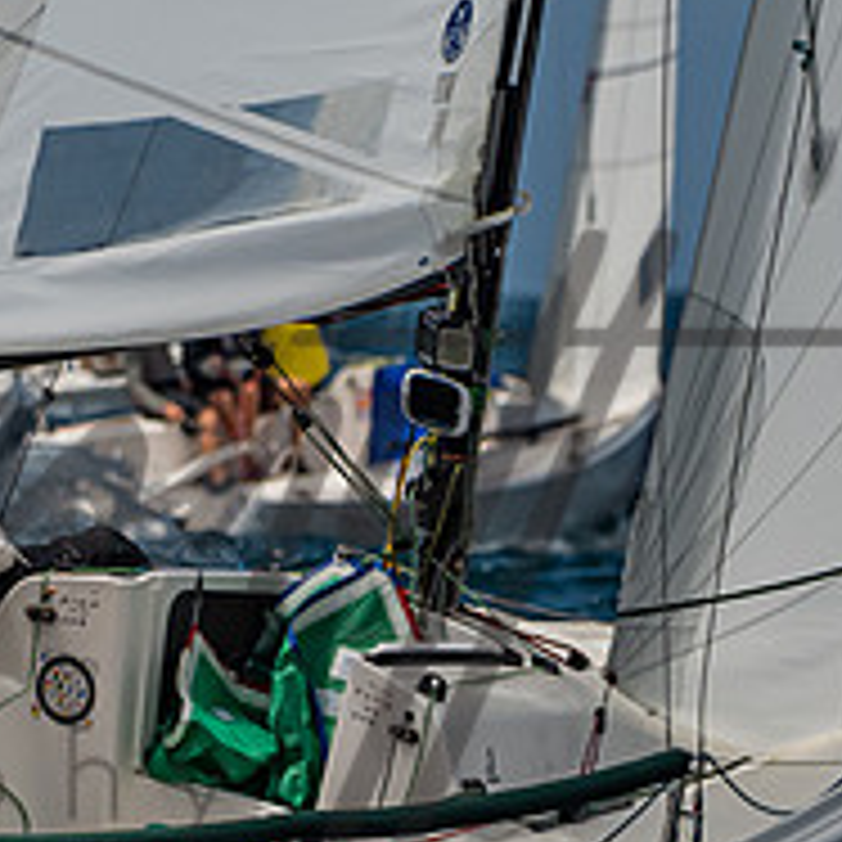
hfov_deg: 1.9
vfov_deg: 1.9
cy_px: 225
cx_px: -530
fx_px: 24878
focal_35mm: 904
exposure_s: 1/4000
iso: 400
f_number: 6.3
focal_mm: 240
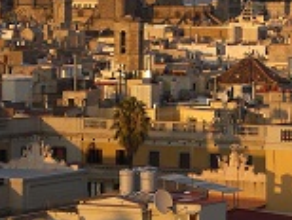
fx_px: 1766
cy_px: 89
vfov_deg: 7.1
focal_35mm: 209
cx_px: 176
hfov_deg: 9.5
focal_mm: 10.4
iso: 50
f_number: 4
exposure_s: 1/200
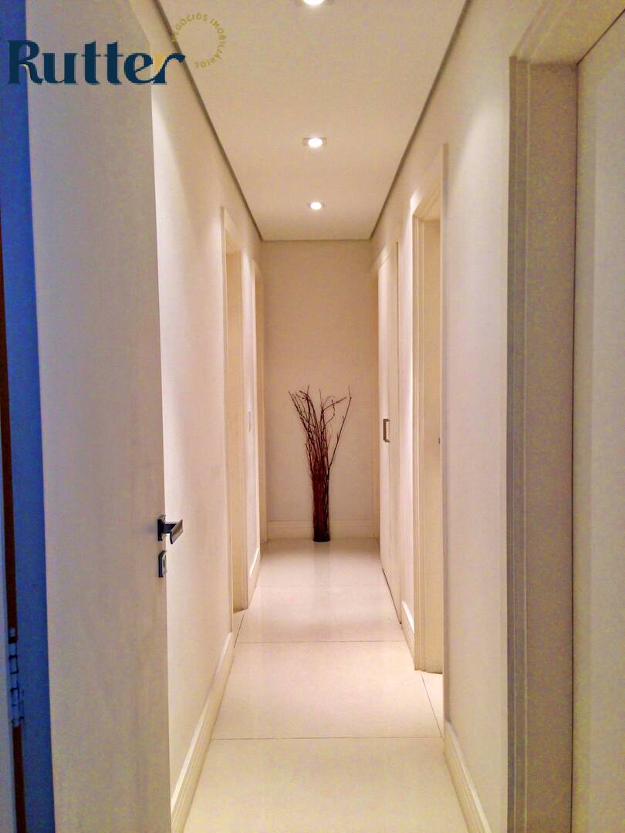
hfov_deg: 42.9
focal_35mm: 33
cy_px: 416
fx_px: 794
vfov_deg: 55.4
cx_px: 312
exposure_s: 1/20
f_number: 2.4
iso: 64
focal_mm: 4.12
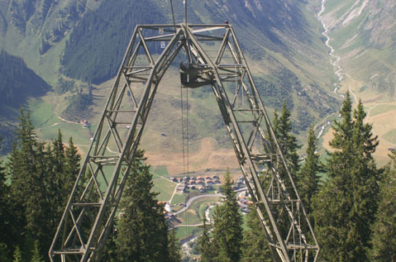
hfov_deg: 35.0
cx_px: 238
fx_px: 626
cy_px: 137
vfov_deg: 23.7
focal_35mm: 57
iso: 100
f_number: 9
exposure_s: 1/80
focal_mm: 26
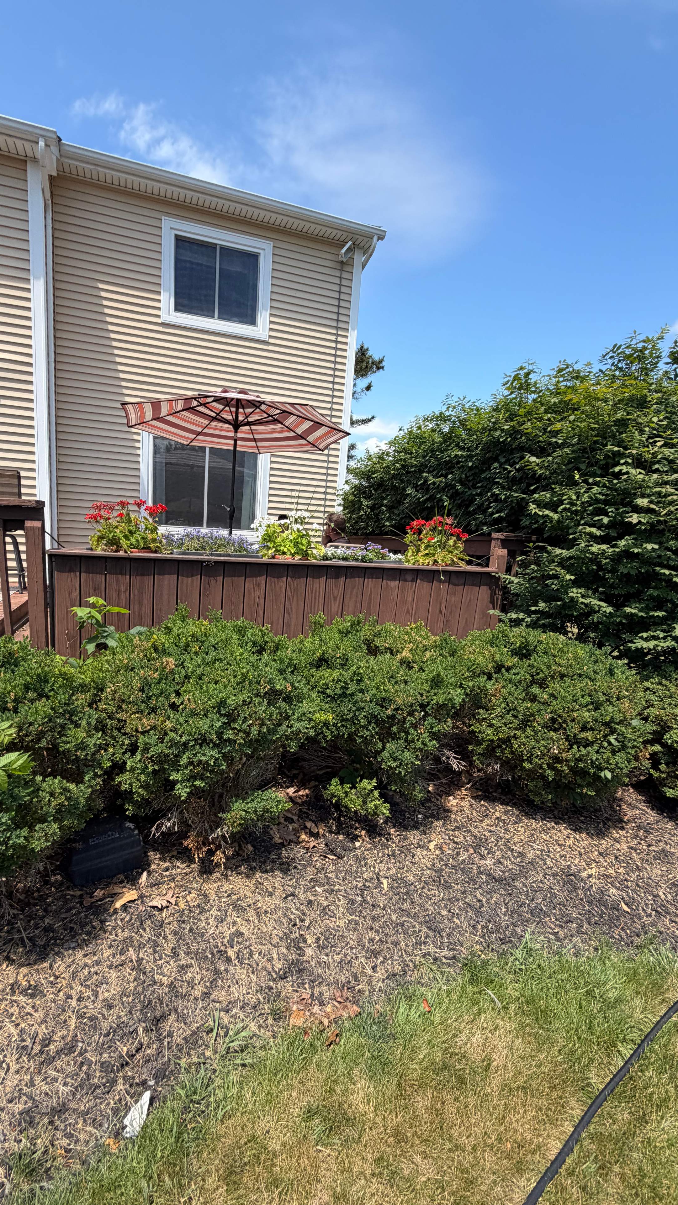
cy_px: 622
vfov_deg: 99.3
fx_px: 511
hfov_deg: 66.8
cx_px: 293
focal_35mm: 16
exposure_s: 1/549
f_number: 2.2
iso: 40
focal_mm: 2.22
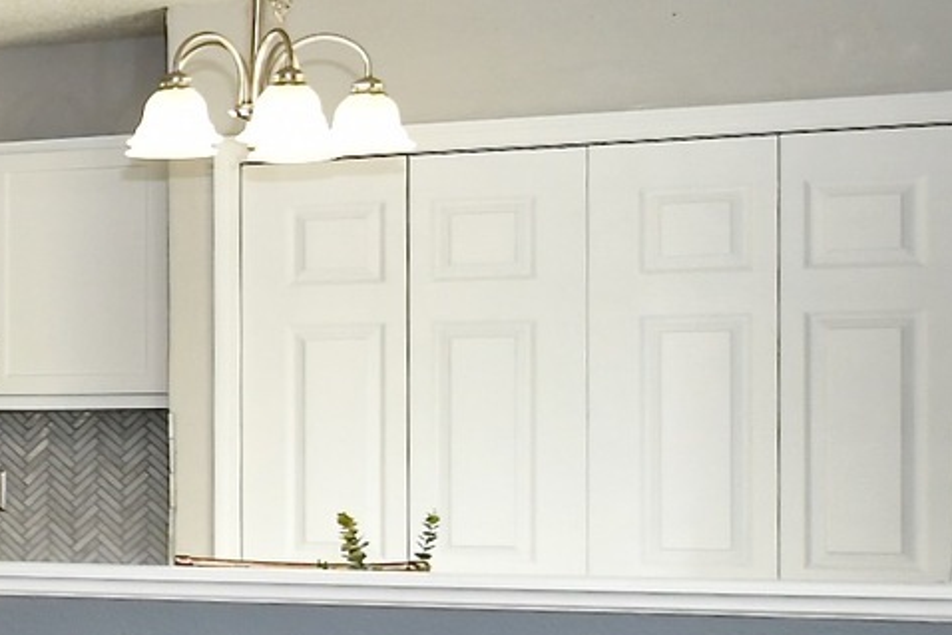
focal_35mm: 90
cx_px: -1111
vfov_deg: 15.1
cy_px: 474
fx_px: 2381
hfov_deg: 15.9
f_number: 6.3
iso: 640
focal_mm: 14
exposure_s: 1/60
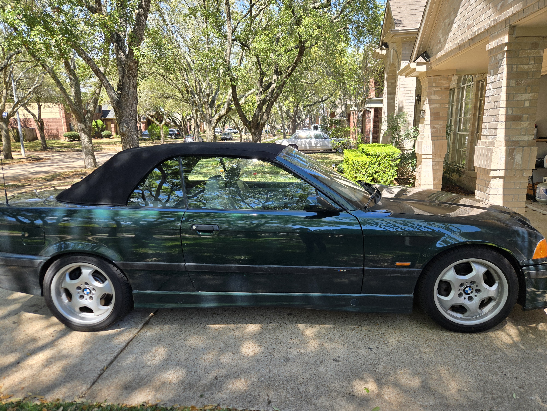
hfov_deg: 73.9
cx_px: 274
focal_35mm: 23
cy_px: 206
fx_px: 363
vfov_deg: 58.9
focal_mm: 5.4
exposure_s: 1/1493
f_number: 1.8
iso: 80
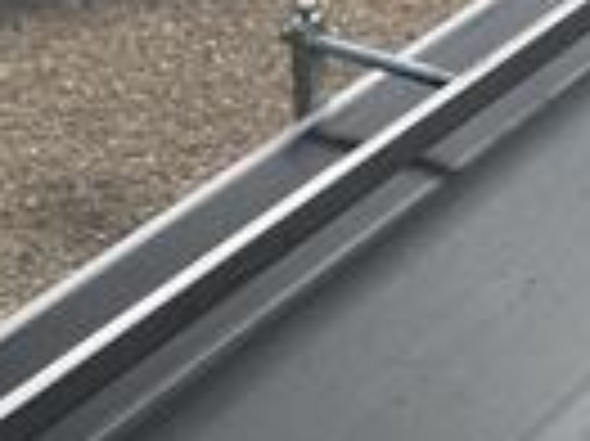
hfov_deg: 12.3
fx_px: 2656
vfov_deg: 9.5
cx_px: 752
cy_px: 392
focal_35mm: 156
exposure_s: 1/250
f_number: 6.3
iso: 100
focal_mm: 16
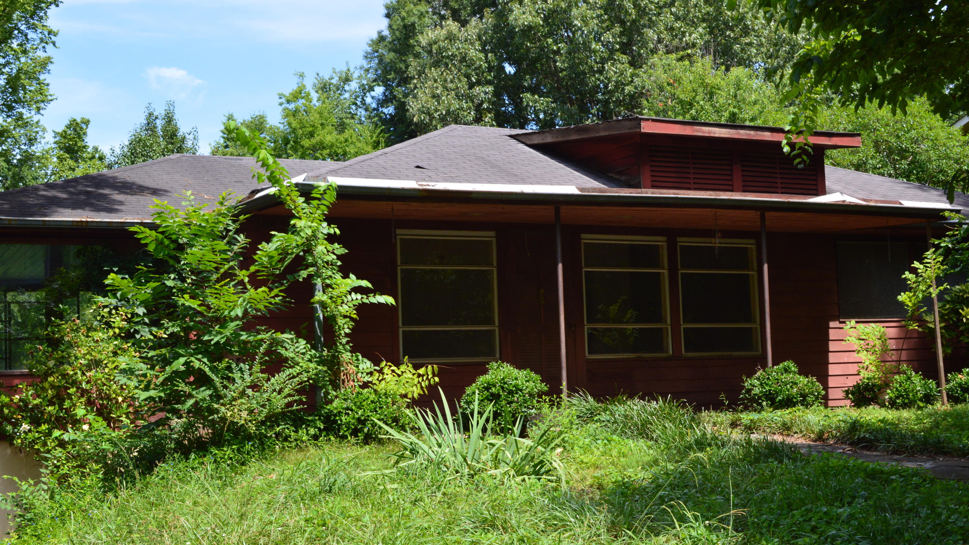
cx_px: 483
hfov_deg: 42.9
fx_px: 1233
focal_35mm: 48
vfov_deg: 24.9
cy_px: 311
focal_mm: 30
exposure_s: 1/200
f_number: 10
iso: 400
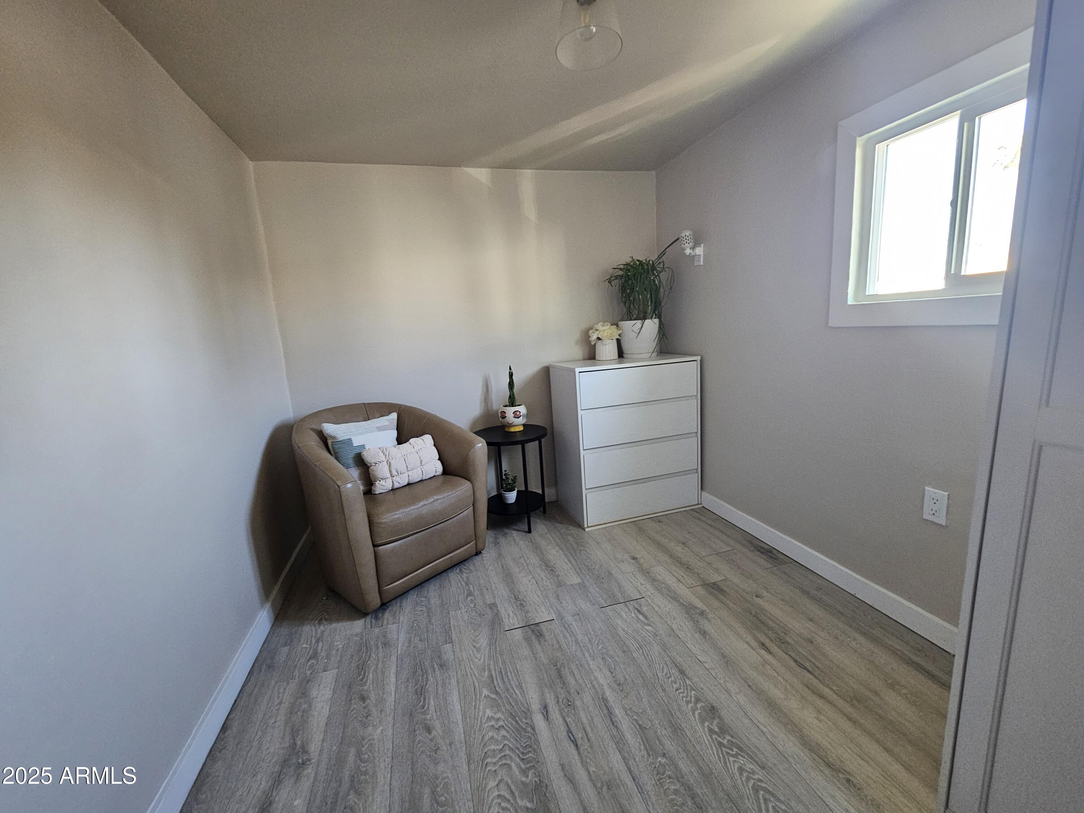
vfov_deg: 89.9
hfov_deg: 106.2
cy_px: 406
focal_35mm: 13
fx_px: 407
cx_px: 542
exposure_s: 1/30
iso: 320
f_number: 2.2
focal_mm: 2.2
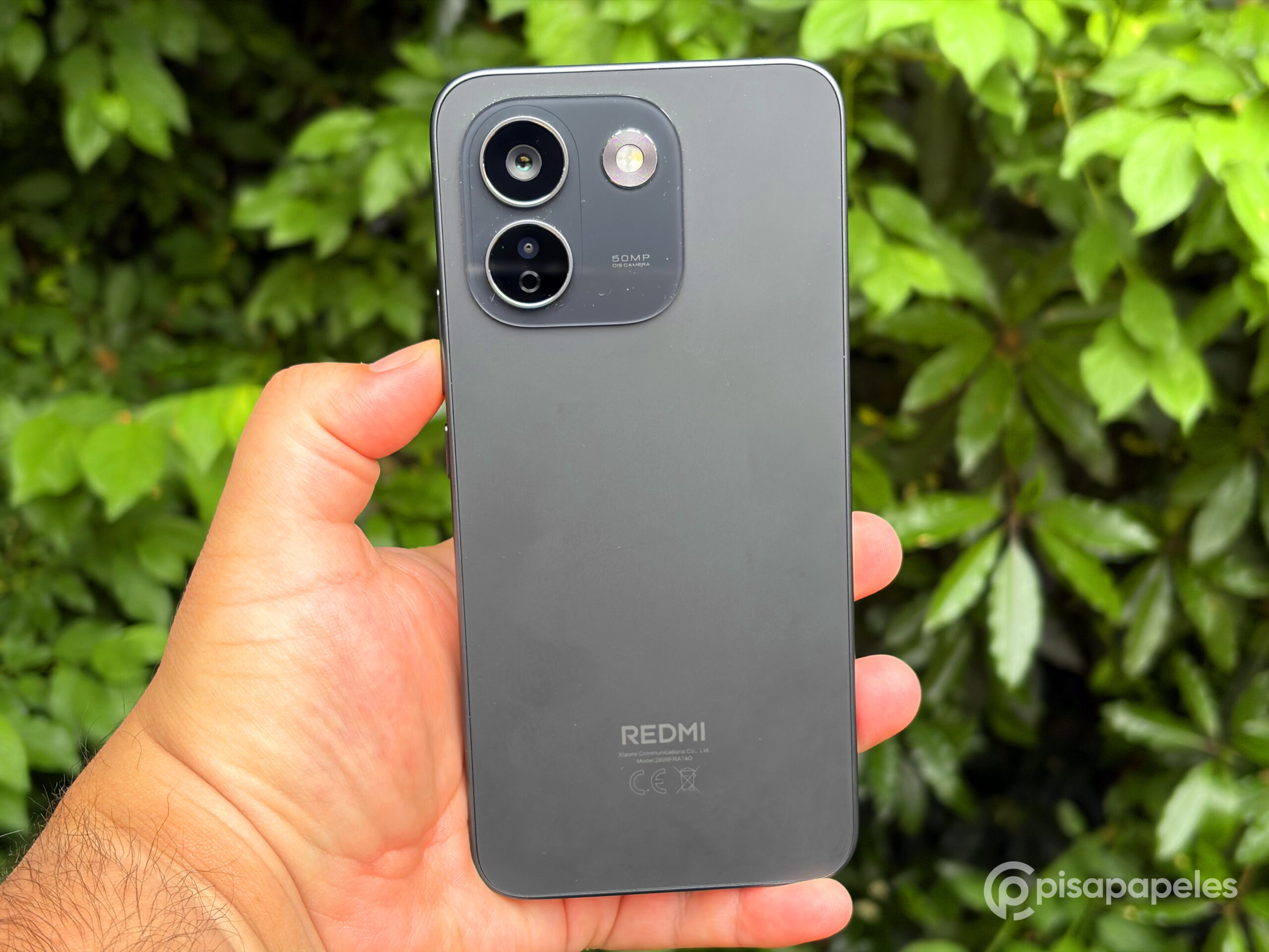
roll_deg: +0.0
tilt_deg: -21.1
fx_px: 1906
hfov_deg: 36.8
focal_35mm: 52
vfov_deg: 28.0
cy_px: 476
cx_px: 634
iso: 80
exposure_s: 1/60
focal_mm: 5.96
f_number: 1.6
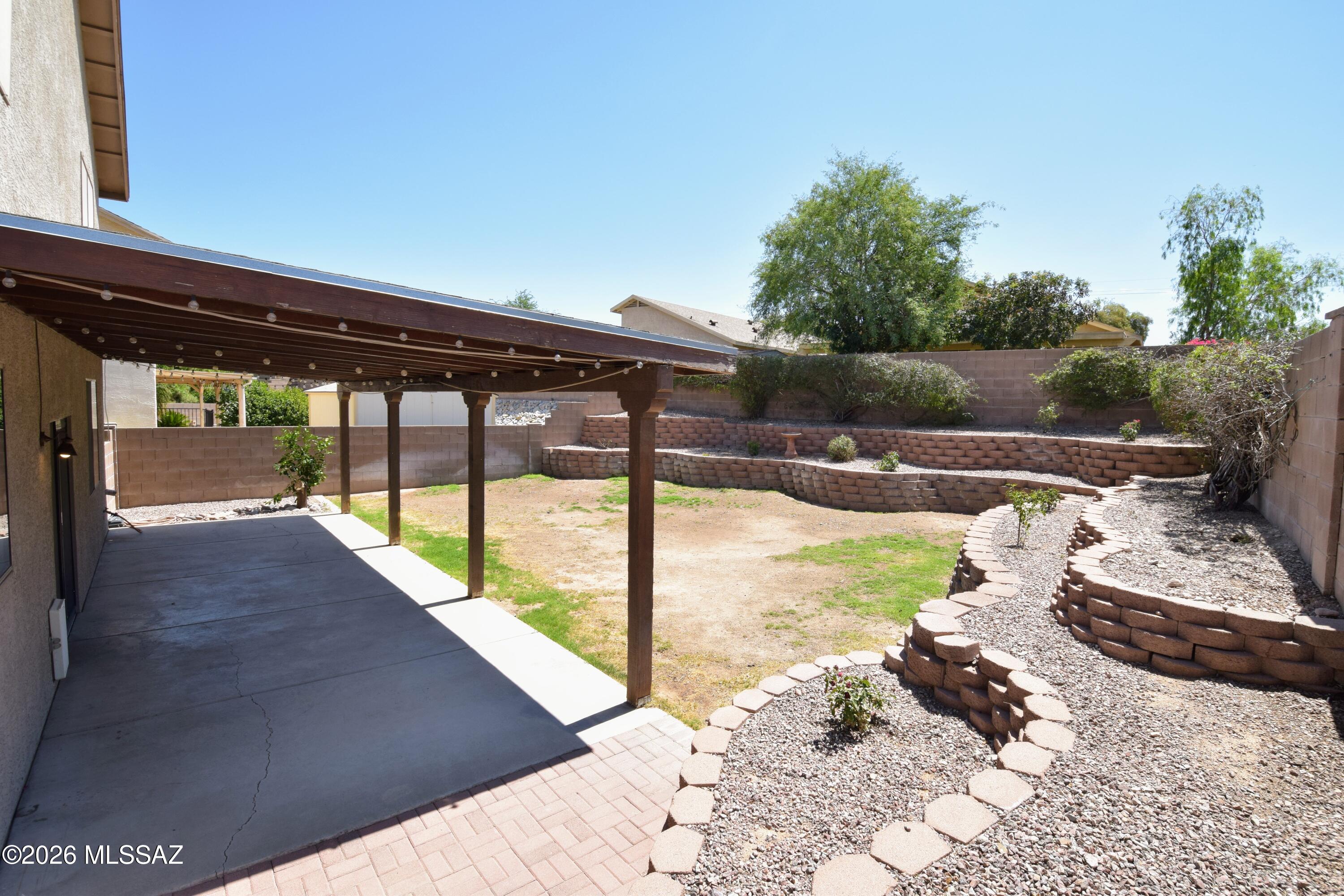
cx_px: 672
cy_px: 448
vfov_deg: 72.1
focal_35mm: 16
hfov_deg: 95.0
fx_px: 616
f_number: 9
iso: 400
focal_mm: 11
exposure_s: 1/400
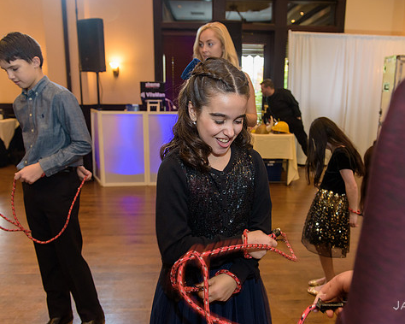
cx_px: 227
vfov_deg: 47.1
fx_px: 372
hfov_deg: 57.0
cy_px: 163
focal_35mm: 31
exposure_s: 1/125
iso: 1250
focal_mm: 27
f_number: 3.2
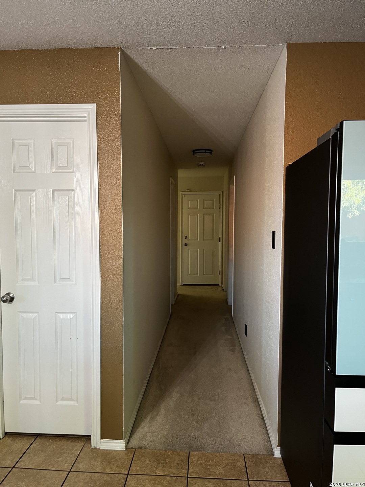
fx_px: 366
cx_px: 182
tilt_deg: -3.3
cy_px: 244
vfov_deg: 67.3
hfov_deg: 53.1
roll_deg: +0.2
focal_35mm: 26
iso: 320
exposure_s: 1/60
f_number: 1.6
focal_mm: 5.1
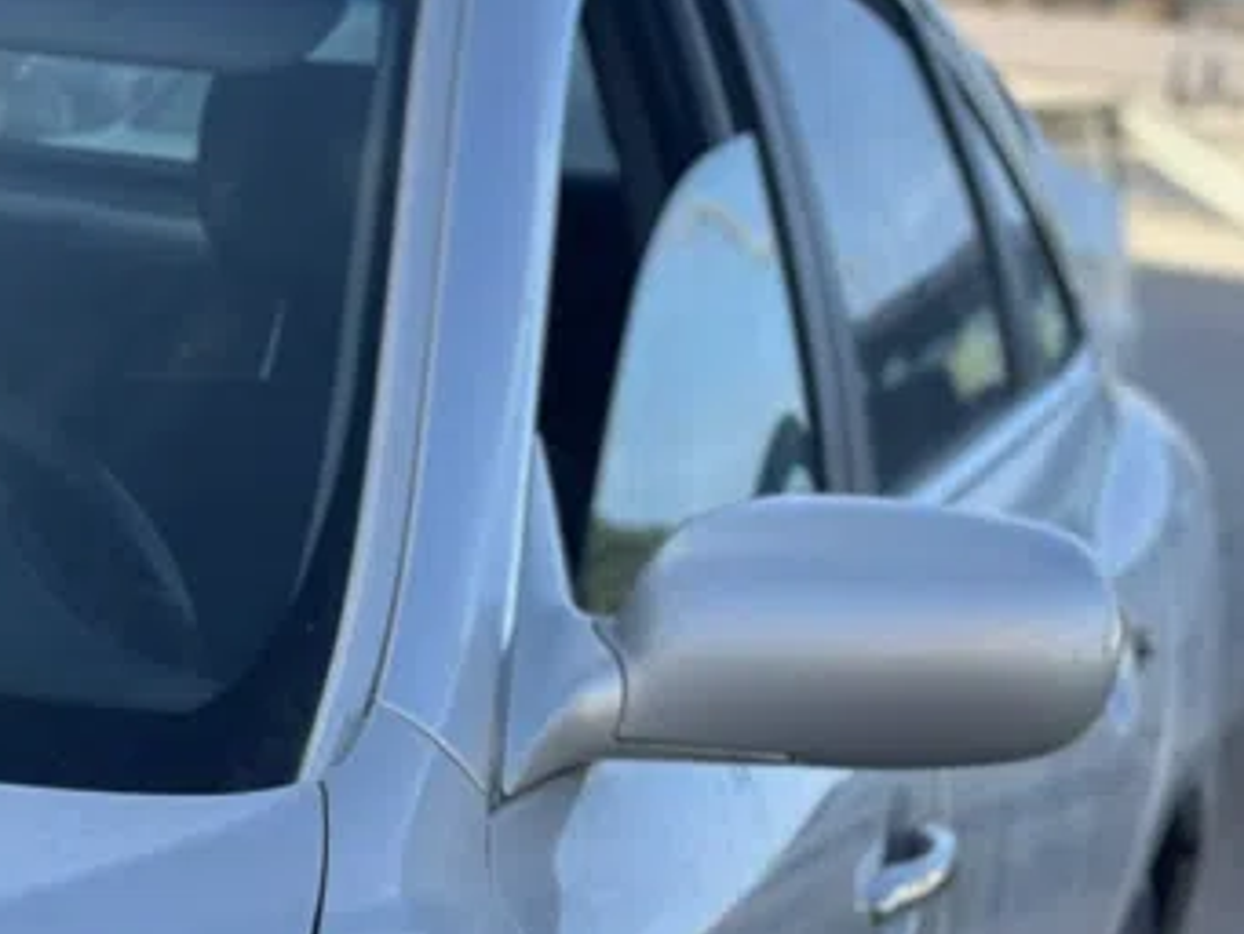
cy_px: 868
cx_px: -212
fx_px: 5177
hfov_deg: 13.4
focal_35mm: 144
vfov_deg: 10.2
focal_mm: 6.86
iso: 100
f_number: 1.78
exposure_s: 1/1783
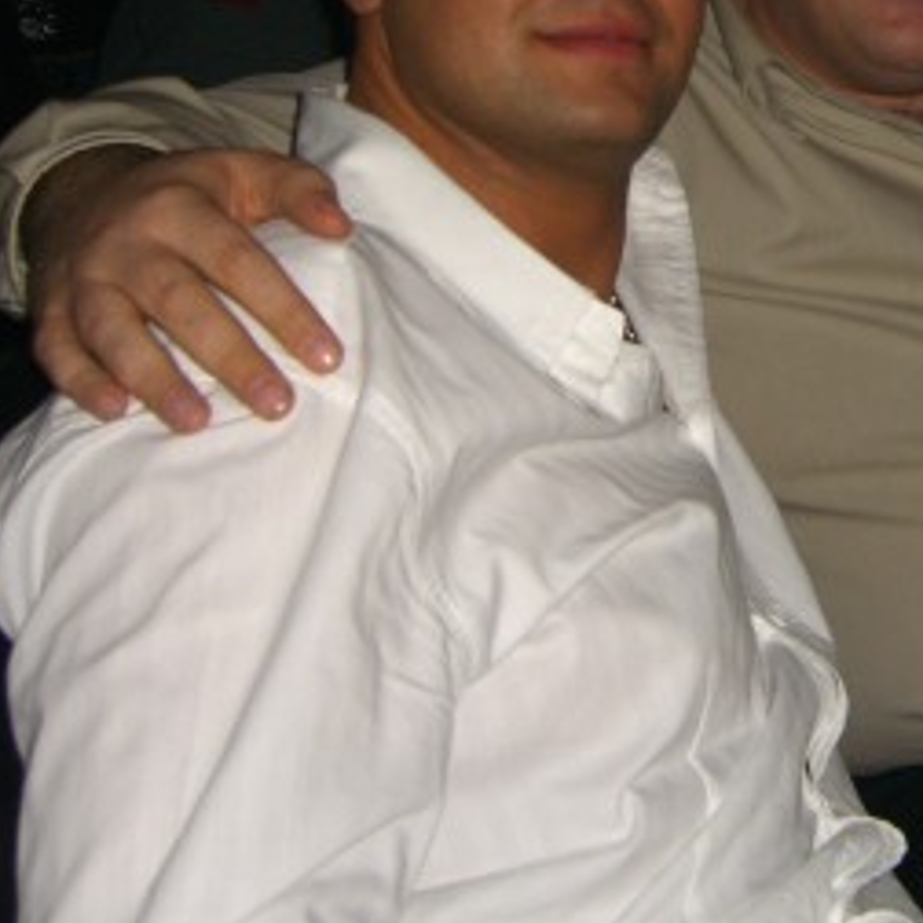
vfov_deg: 21.4
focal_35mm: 80
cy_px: 168
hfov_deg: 20.9
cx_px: 941
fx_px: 2413
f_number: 2.8
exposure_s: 1/60
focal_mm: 7.9
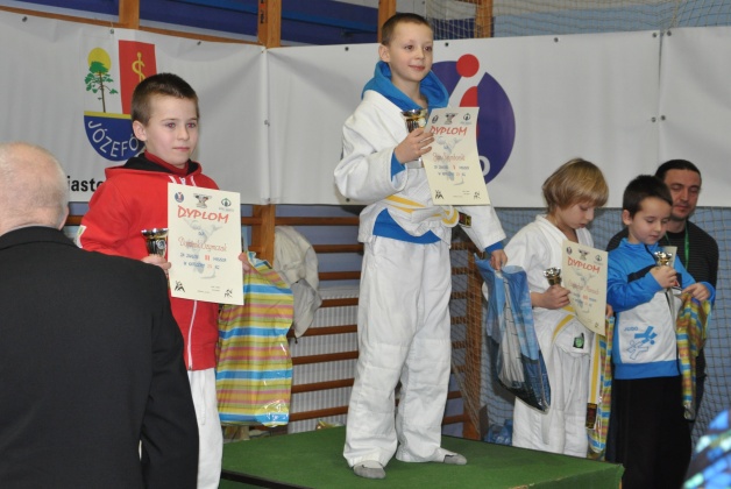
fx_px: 1158
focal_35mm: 57
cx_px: 366
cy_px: 244
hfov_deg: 35.0
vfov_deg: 23.8
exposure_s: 1/60
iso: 800
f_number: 4.5
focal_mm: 38
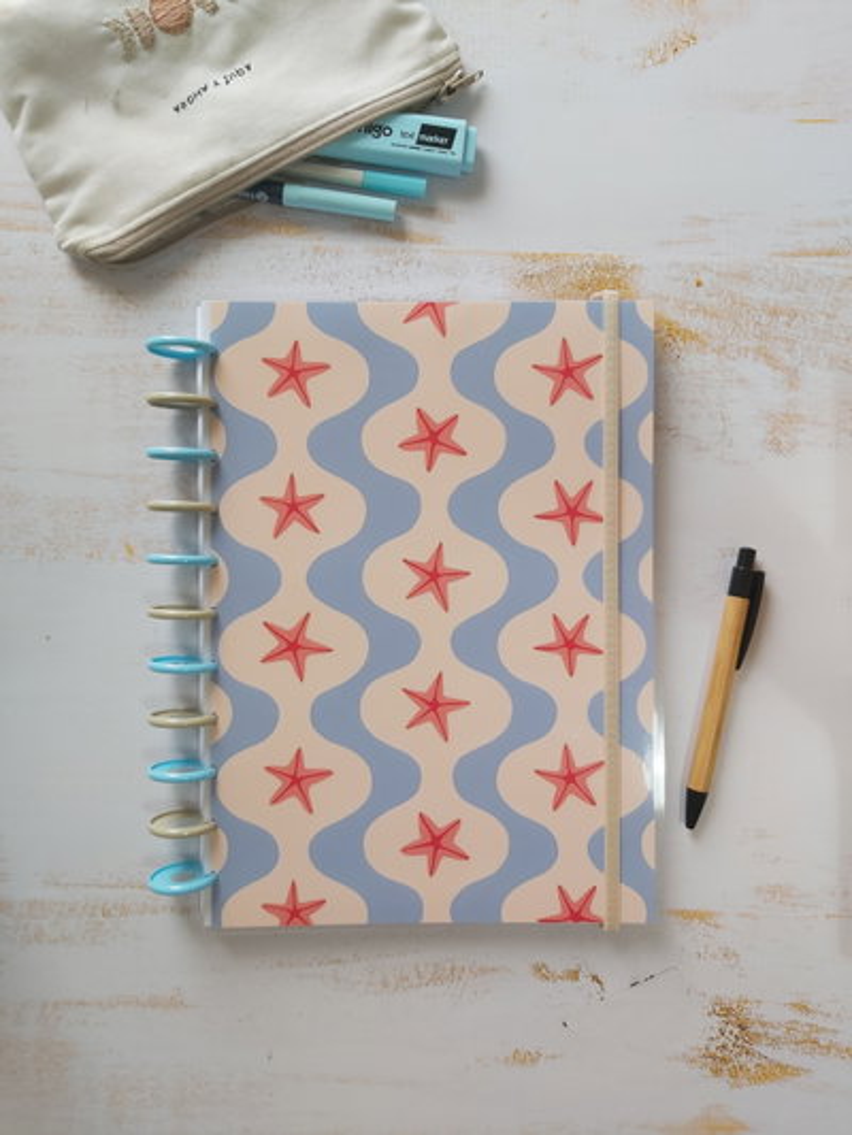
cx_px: 426
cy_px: 568
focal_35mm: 26
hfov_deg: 53.1
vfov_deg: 67.3
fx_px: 853
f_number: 1.7
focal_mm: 3.92
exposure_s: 1/100
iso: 125
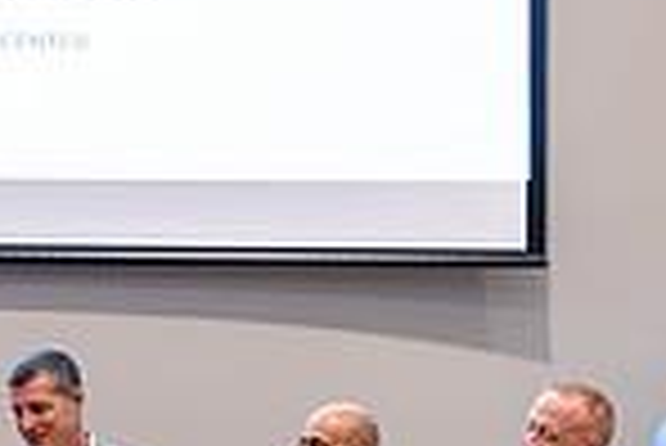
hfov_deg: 10.9
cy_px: 439
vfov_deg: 7.3
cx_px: 135
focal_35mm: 188
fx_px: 3481
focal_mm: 48
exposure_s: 1/160
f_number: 2.8
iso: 1000
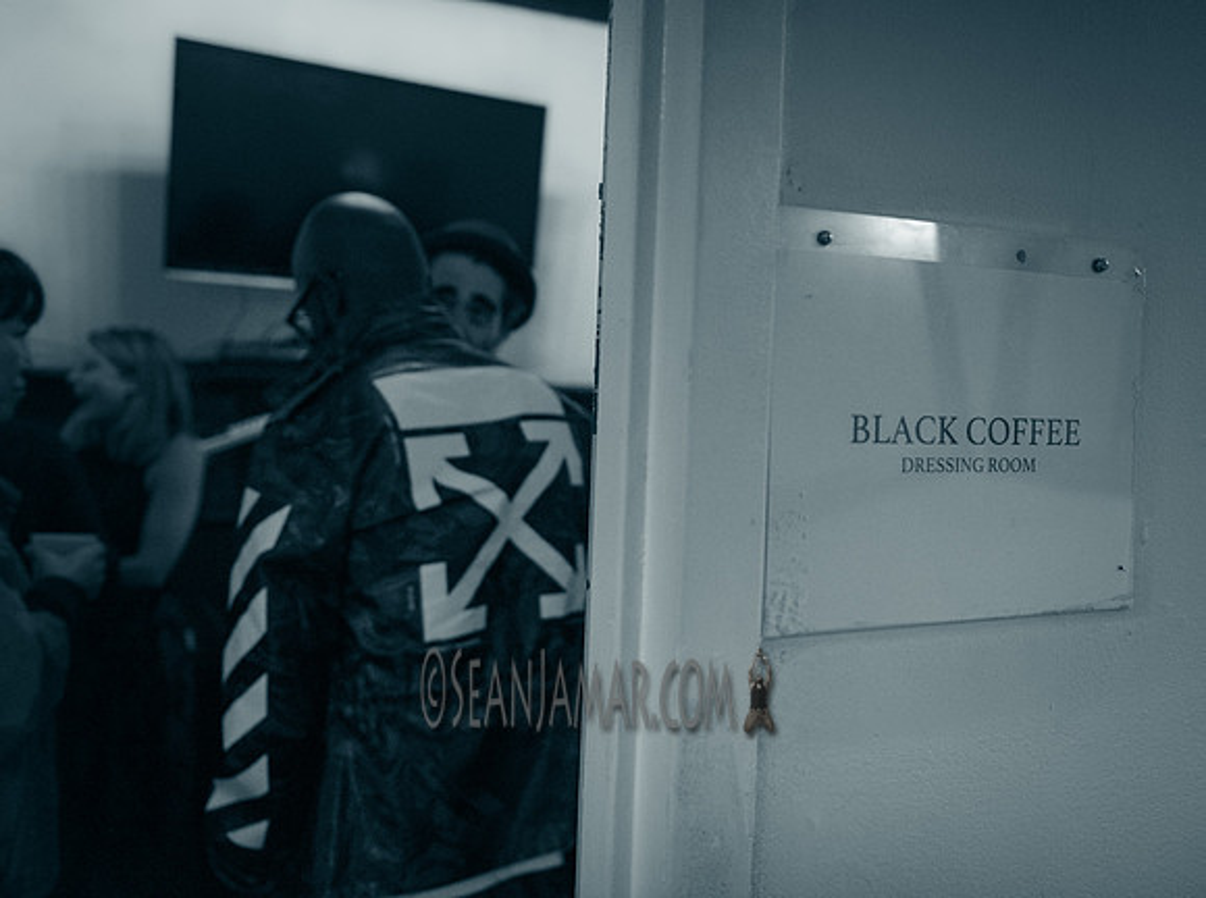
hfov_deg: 56.2
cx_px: 720
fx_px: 1120
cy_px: 417
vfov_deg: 43.7
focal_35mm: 32
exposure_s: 1/320
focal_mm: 28
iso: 4000
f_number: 2.8
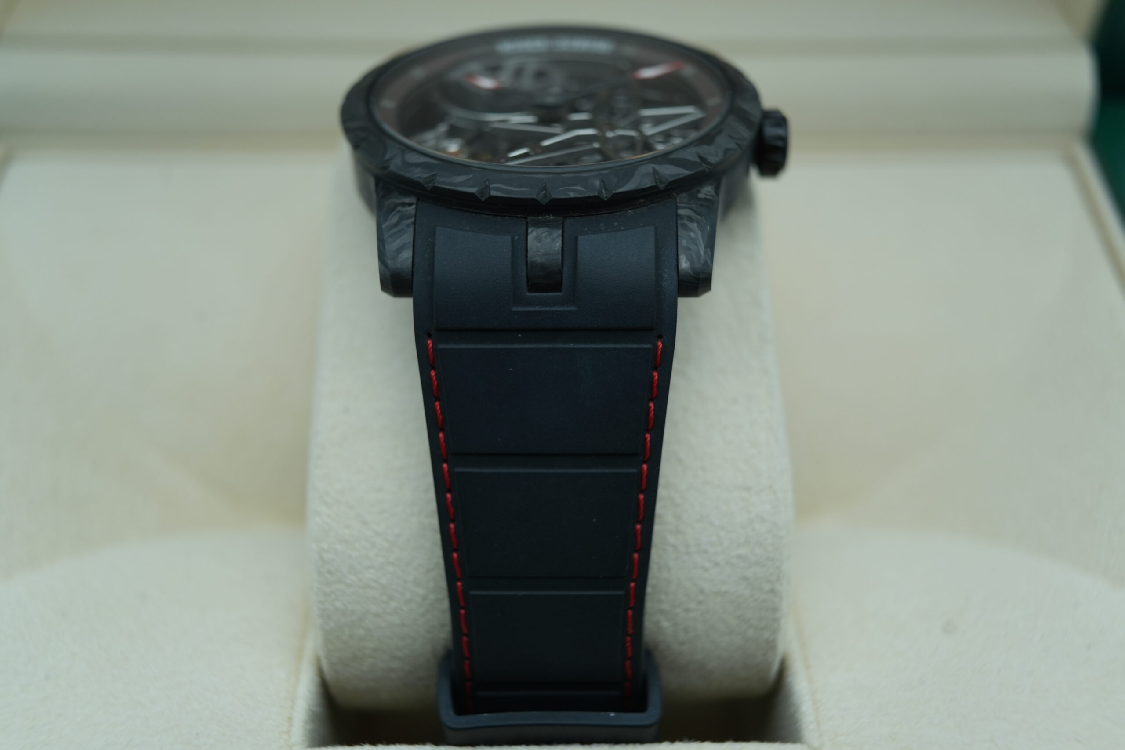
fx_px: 1094
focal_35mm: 35
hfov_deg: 54.4
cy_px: 375
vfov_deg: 37.9
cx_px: 562
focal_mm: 35
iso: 400
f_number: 5
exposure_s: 1/250
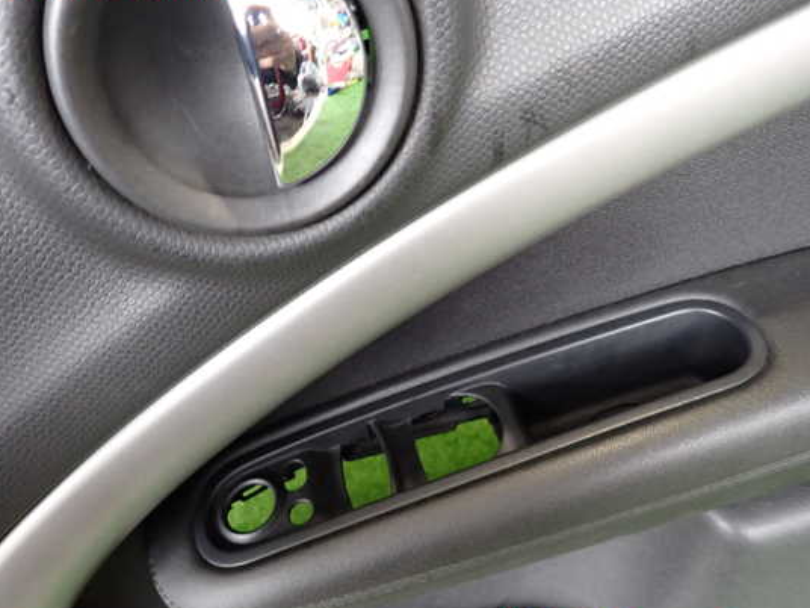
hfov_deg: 63.4
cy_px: 306
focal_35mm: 28
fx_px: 655
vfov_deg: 49.7
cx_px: 394
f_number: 2
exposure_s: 1/30
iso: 400
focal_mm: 4.5
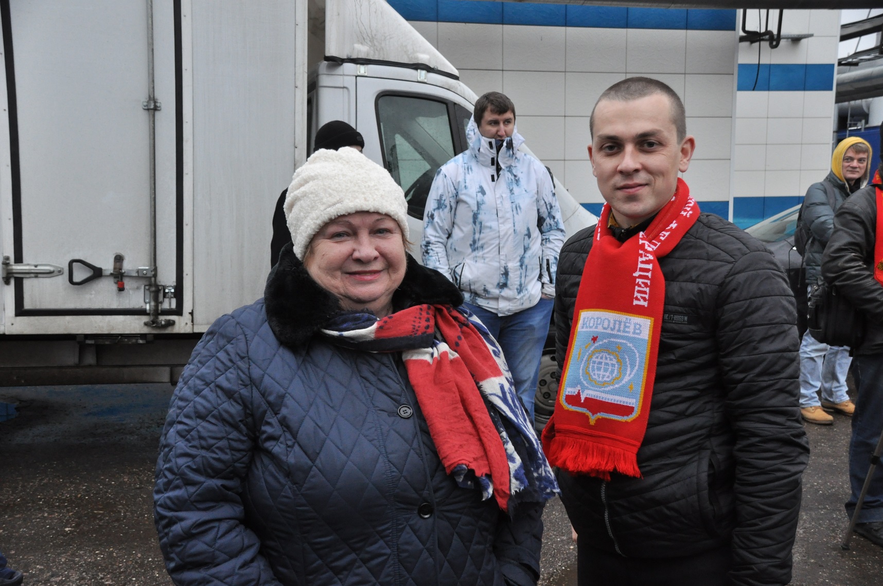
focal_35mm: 39
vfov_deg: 34.1
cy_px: 293
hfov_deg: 49.6
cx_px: 442
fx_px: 955
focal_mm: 26
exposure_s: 1/100
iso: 800
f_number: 5
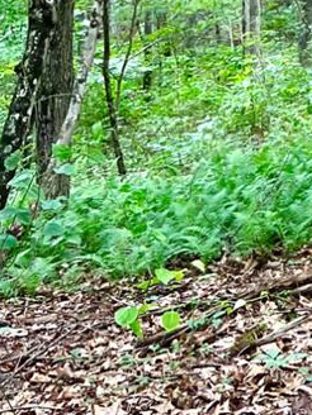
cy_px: -294
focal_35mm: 119
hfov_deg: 11.3
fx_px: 1430
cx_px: 616
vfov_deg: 14.8
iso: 125
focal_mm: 5.7
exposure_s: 1/102
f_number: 1.5
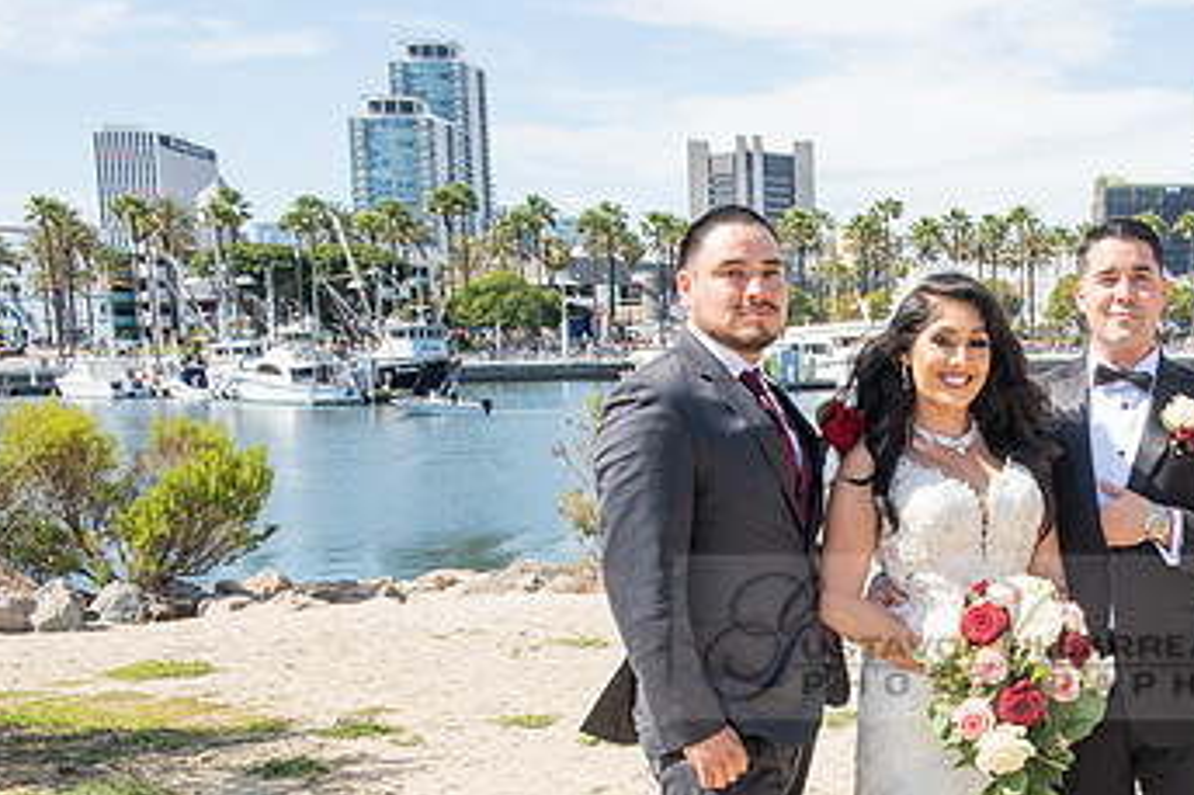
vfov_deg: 24.6
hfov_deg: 35.5
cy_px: 637
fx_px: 1790
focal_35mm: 54
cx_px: 975
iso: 200
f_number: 11
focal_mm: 32
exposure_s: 1/200
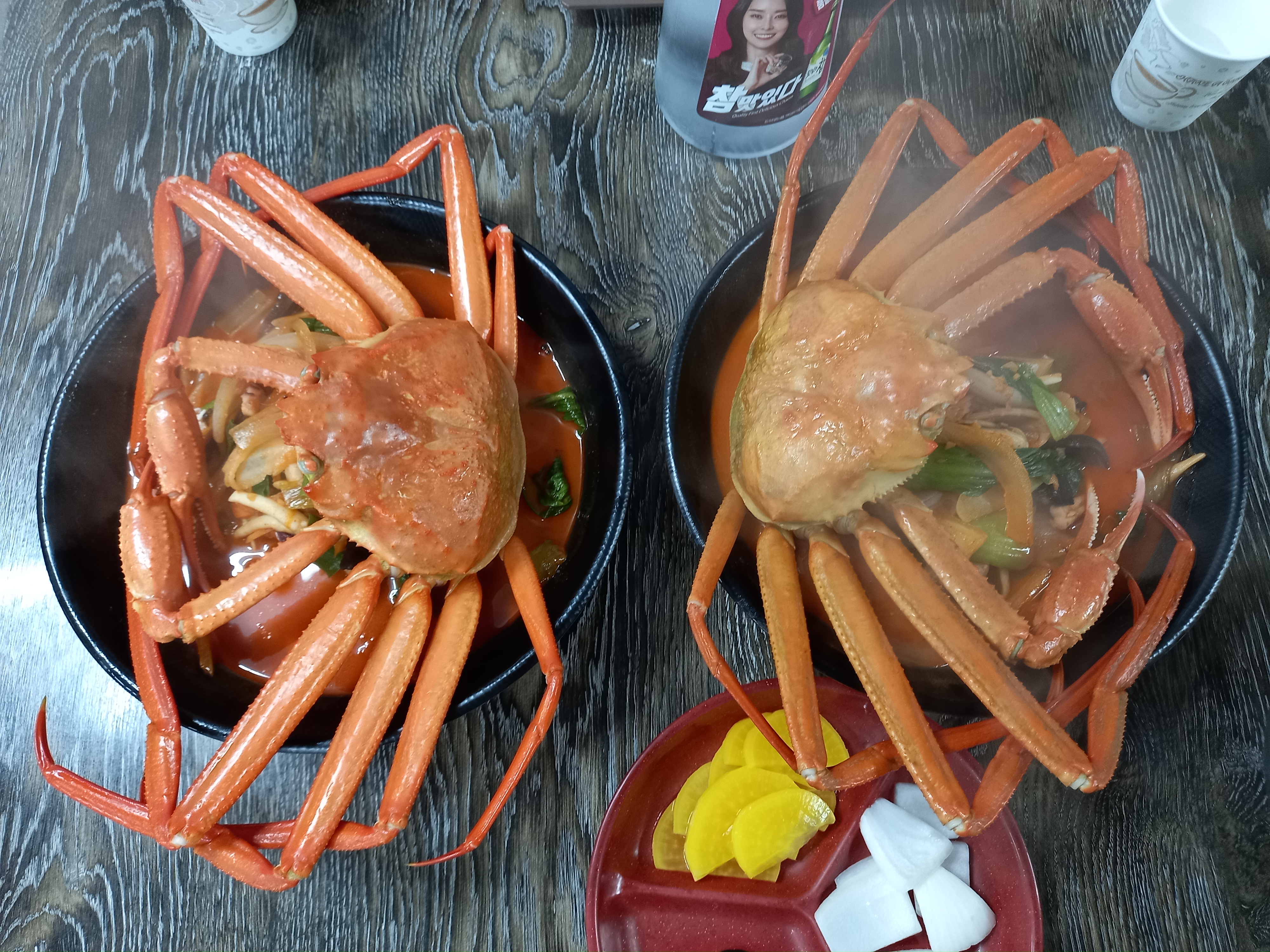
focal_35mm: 25
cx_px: 635
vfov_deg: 54.9
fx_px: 917
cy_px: 476
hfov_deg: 69.4
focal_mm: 4.6
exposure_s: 1/30
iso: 160
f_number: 2
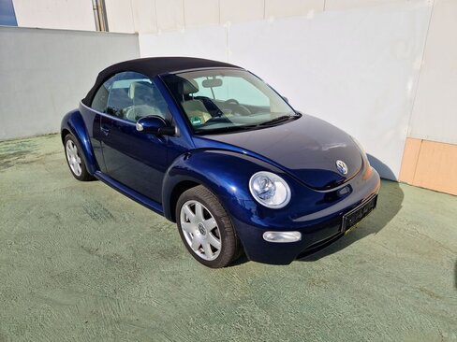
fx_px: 304
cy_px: 171
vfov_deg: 58.9
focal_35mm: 23
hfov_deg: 73.9
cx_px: 228
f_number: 1.8
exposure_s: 1/2600
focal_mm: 5.4
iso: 50
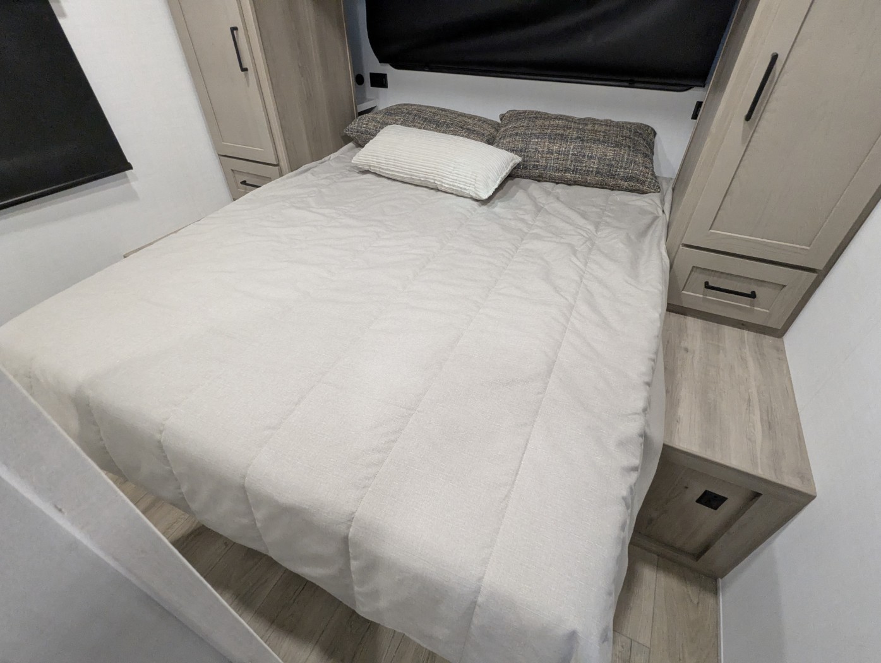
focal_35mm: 16
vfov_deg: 78.2
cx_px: 440
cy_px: 332
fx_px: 408
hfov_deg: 94.4
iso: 726
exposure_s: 1/87
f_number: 2.2
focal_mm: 2.35
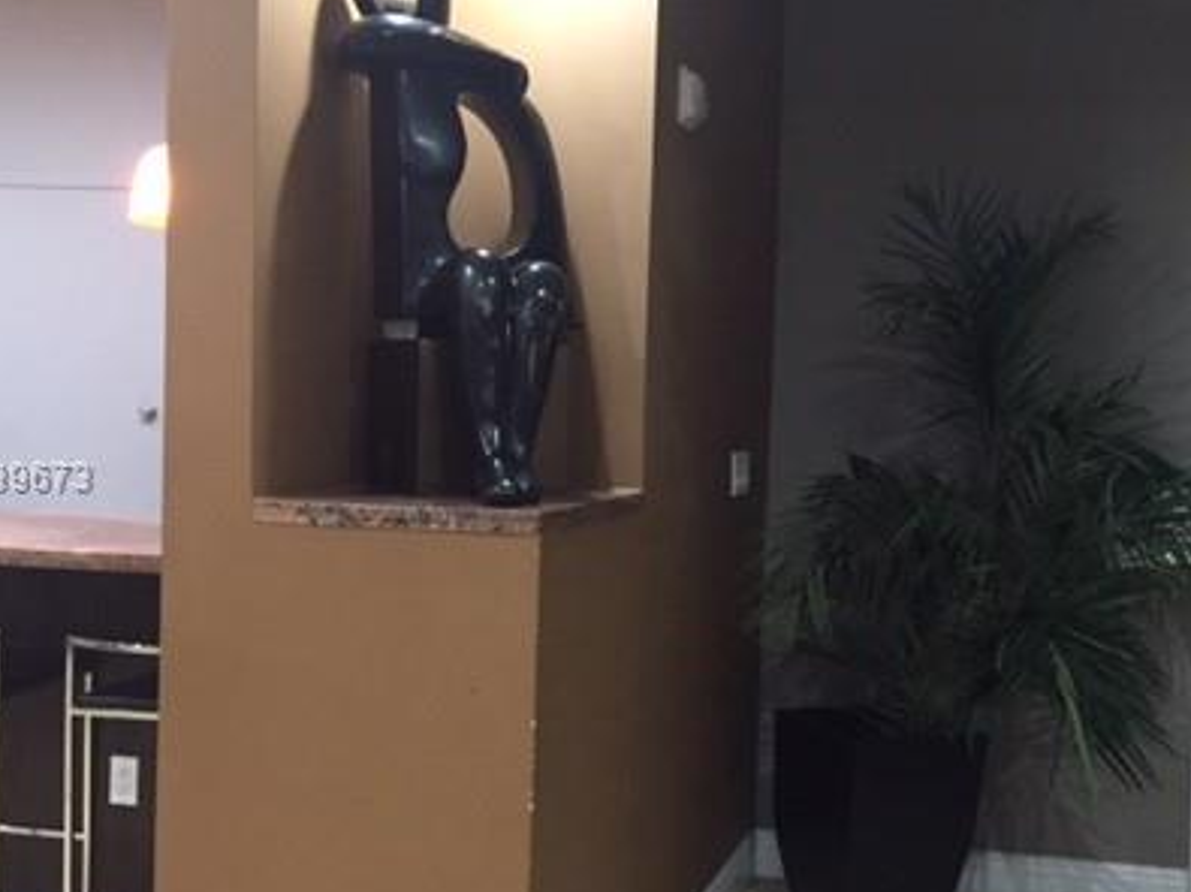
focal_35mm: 47
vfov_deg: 30.9
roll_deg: -2.7
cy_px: 479
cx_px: 856
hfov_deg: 39.6
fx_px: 1617
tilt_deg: -2.8
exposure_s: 1/30
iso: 250
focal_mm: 4.15
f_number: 2.2
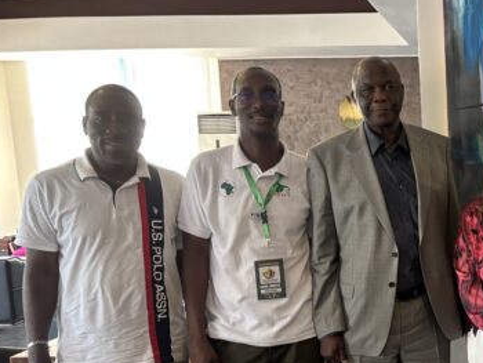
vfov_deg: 25.4
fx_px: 796
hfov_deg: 30.5
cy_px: 269
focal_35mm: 57
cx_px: 520
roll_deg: +1.8
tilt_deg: -7.6
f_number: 1.6
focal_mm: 5.96
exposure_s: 1/50
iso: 320
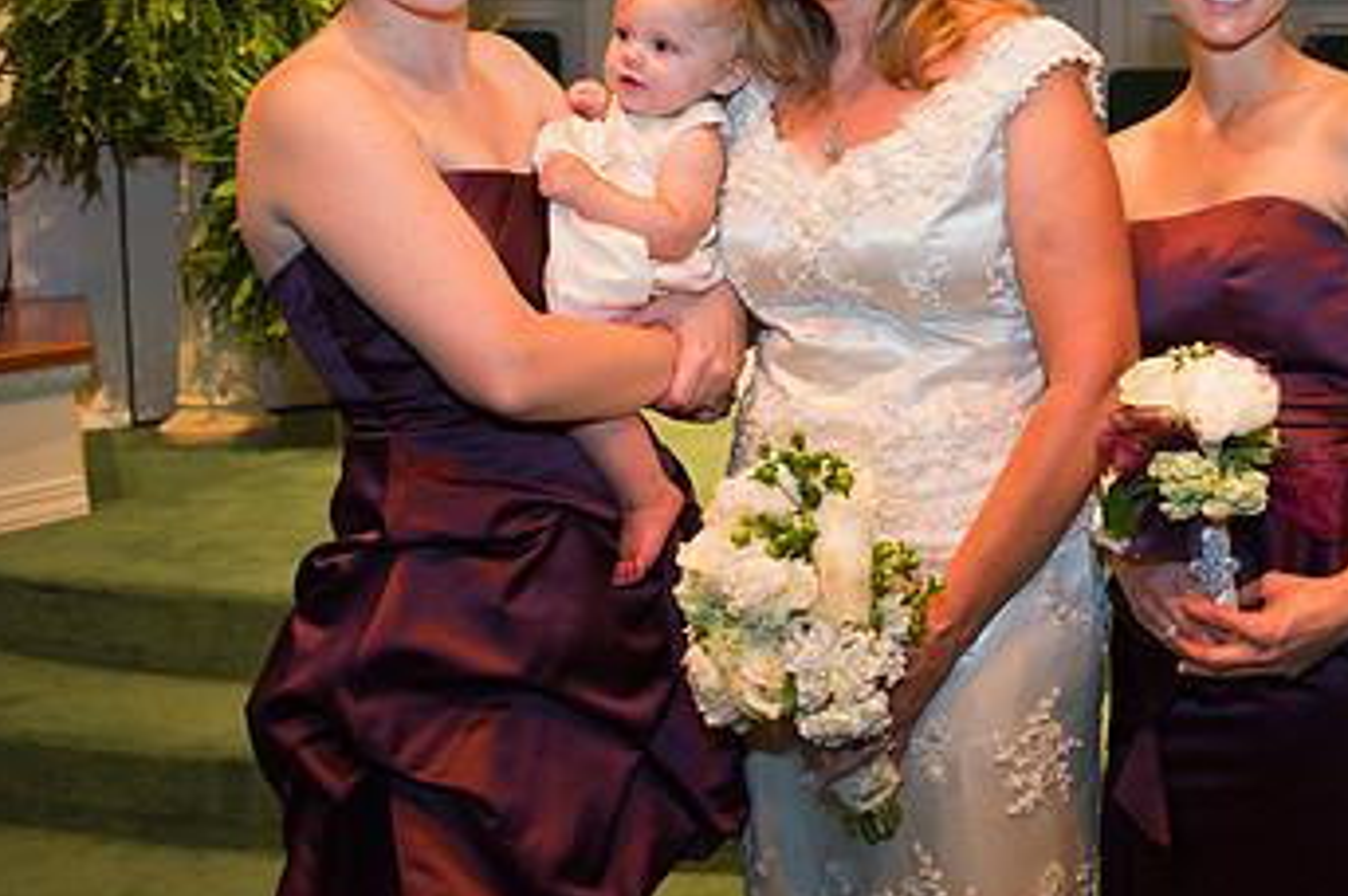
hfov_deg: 42.8
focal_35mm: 44
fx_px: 1646
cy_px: 283
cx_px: 1053
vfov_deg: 30.2
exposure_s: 1/50
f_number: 5
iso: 1600
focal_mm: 26
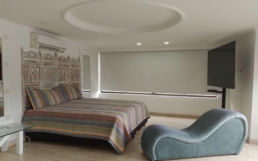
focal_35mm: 38
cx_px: 127
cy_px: 87
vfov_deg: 33.6
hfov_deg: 51.5
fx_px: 267
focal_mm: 3.94
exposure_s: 1/50
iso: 66
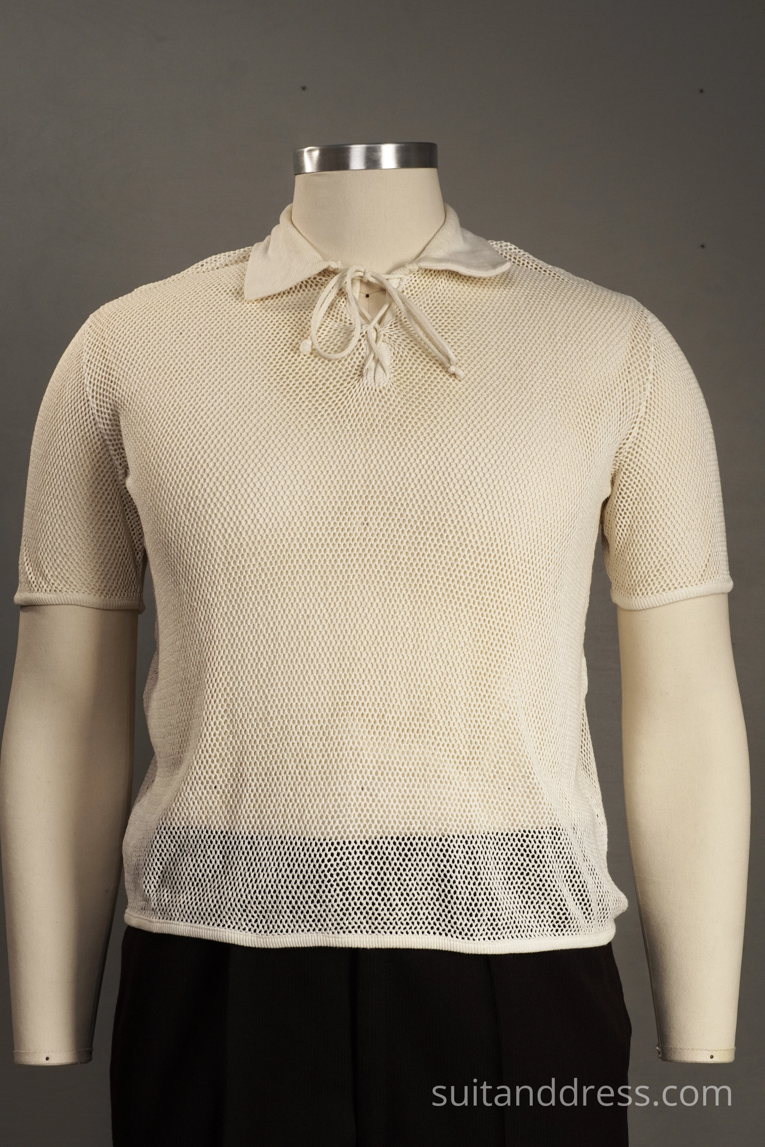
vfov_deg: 41.1
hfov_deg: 28.1
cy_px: 574
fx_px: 1530
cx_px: 382
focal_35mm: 48
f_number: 9
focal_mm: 32
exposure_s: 1/60
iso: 400
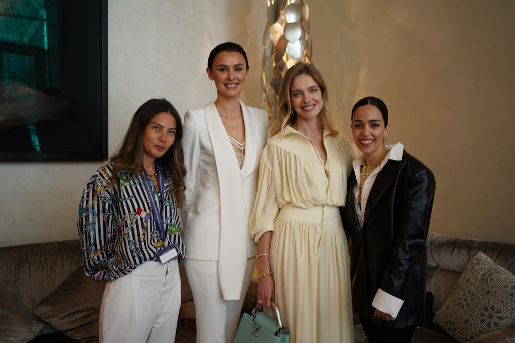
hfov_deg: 54.4
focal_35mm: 35
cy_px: 172
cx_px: 258
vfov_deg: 37.8
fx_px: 501
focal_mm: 35
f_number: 2.2
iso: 250
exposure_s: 1/160
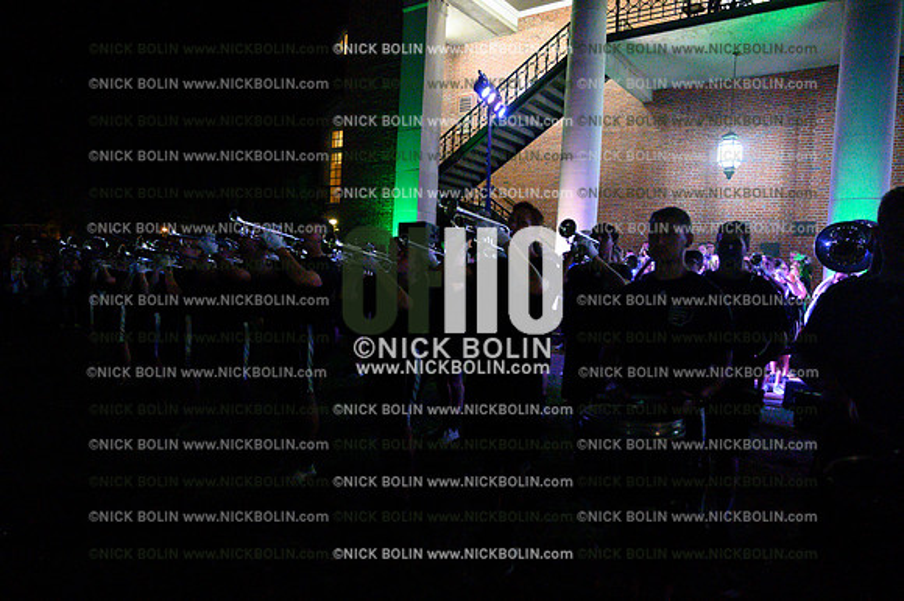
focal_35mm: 24
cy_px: 300
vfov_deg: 53.1
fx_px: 602
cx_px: 452
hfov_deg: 73.8
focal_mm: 24
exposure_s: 1/500
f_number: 4
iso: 51200
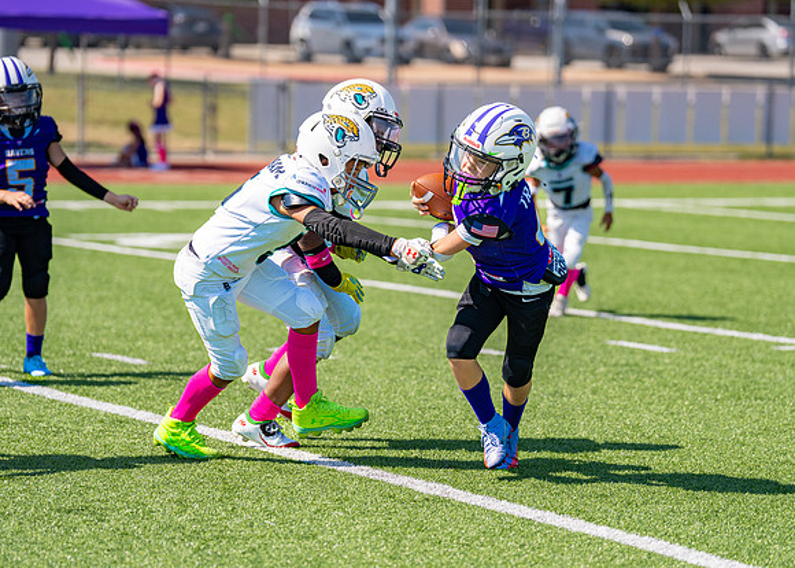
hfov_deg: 13.4
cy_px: 308
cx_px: 410
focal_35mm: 150
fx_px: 3386
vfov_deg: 9.6
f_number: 2.8
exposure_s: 1/2500
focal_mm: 125
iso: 125
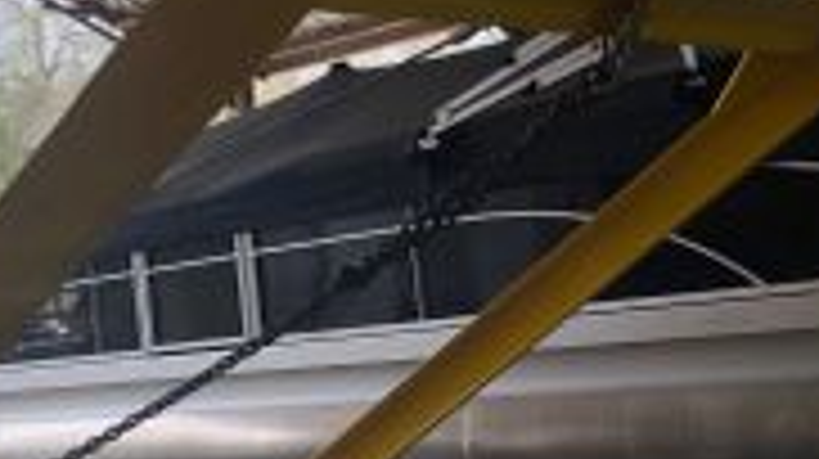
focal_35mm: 62
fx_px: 1345
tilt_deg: -1.3
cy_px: 346
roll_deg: +5.7
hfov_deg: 32.0
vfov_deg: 19.2
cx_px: 63
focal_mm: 3.99
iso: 50
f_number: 1.8
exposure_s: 1/120
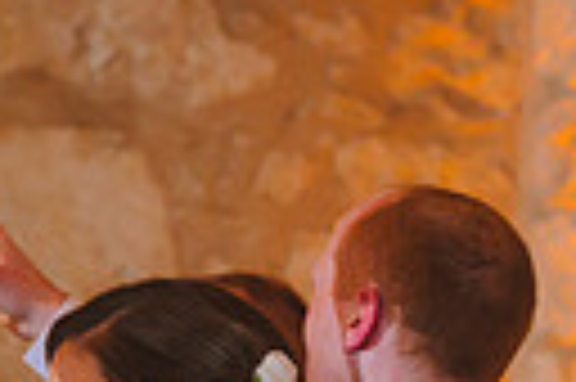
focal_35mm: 317
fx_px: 5066
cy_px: 697
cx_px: 63
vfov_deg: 4.3
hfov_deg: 6.5
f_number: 2.8
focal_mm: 70
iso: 2500
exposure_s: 1/100
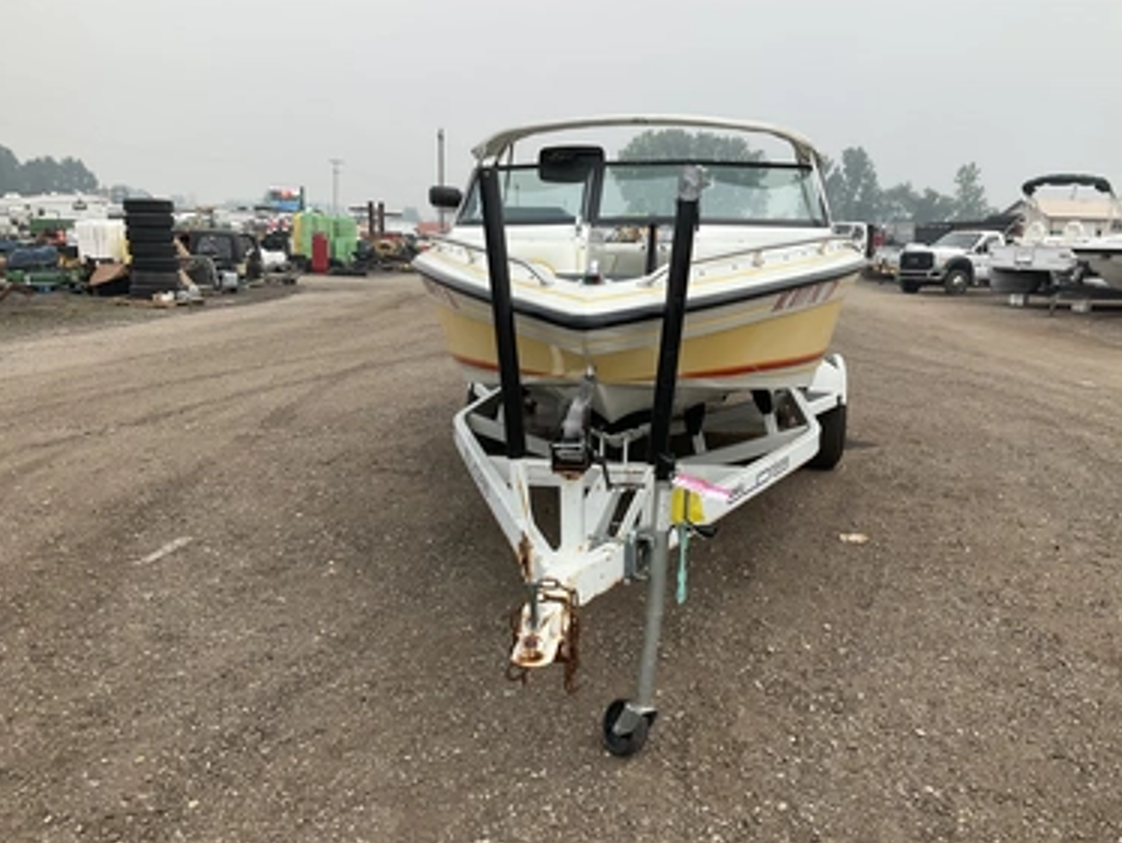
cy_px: 444
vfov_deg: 45.5
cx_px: 594
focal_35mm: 31
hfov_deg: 58.3
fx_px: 1005
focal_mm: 3
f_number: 1.8
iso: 25
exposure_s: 1/1121
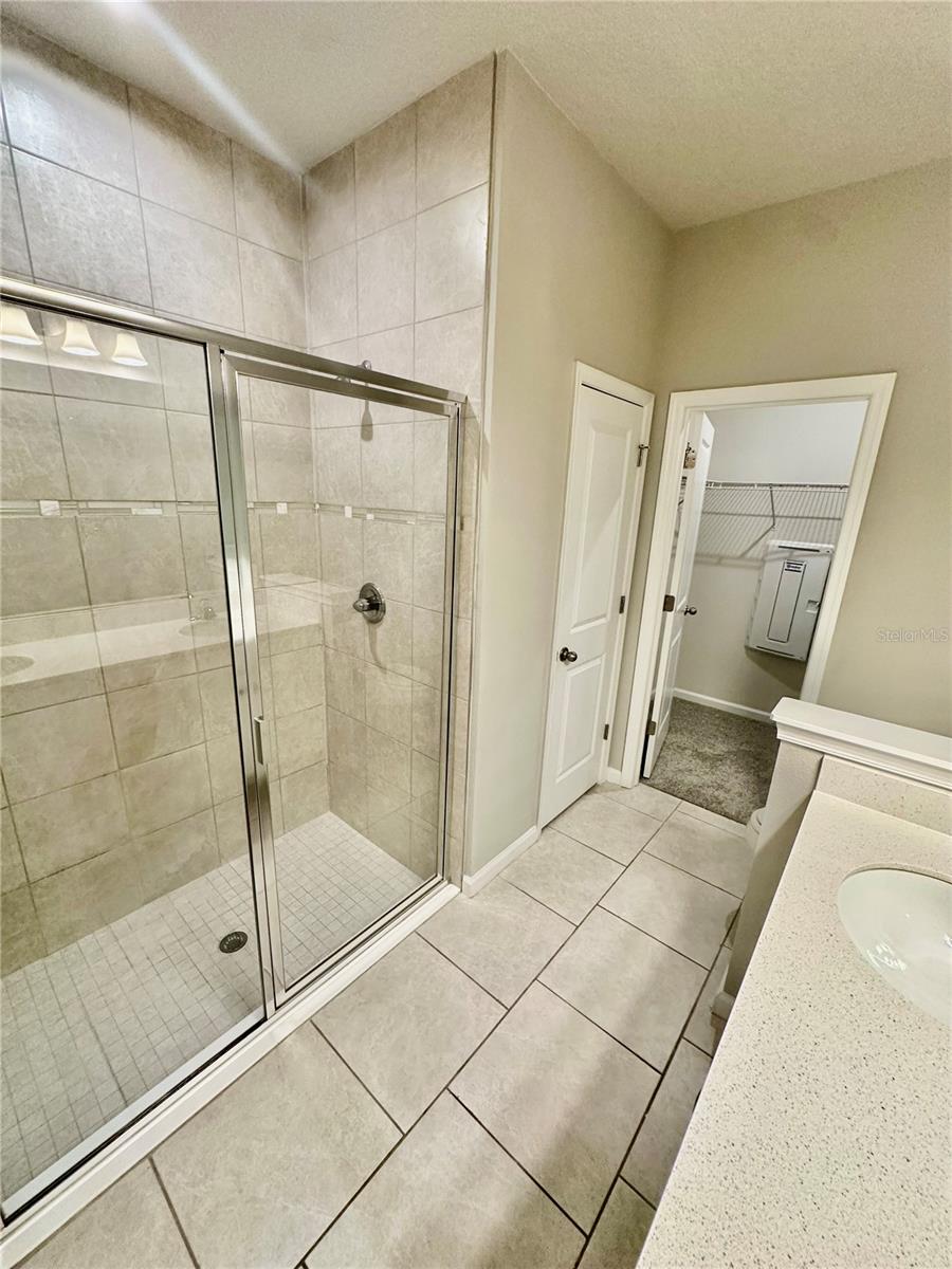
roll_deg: -3.3
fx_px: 513
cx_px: 476
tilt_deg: -15.3
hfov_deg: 85.7
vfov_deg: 102.1
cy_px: 634
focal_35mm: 14
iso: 250
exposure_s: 1/120
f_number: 2.2
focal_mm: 2.22
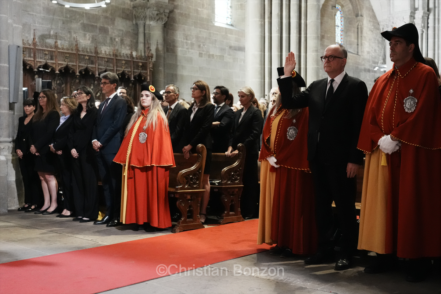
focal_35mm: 43
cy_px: 147
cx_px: 220
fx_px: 527
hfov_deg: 45.4
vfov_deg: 31.2
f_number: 4
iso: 8000
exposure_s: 1/200
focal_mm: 43
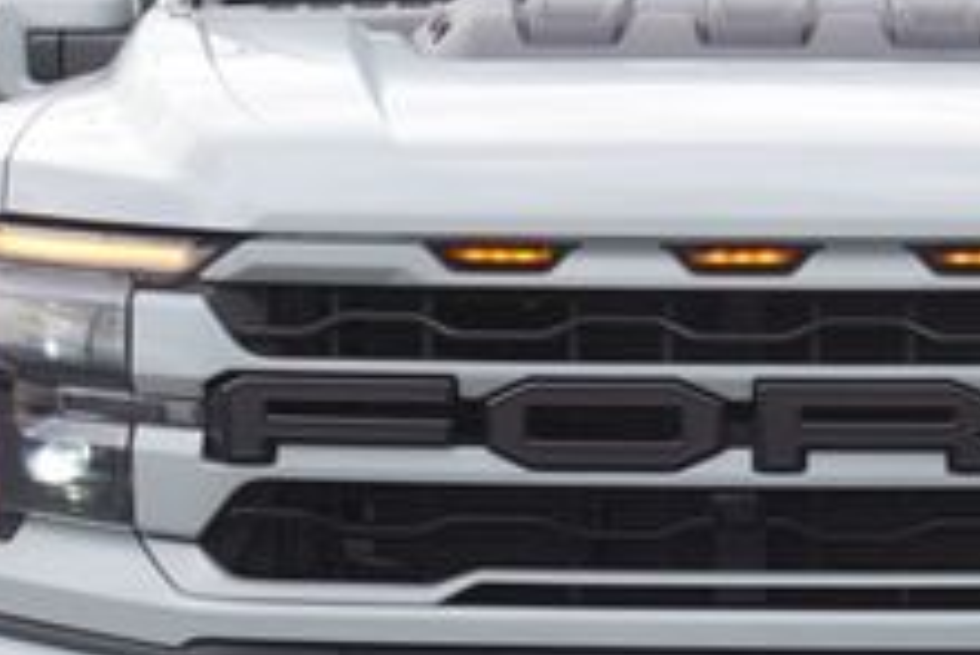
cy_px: 508
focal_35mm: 131
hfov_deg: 15.6
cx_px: 731
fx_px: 3568
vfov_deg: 10.5
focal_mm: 30
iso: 100
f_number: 5.6
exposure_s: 1/80
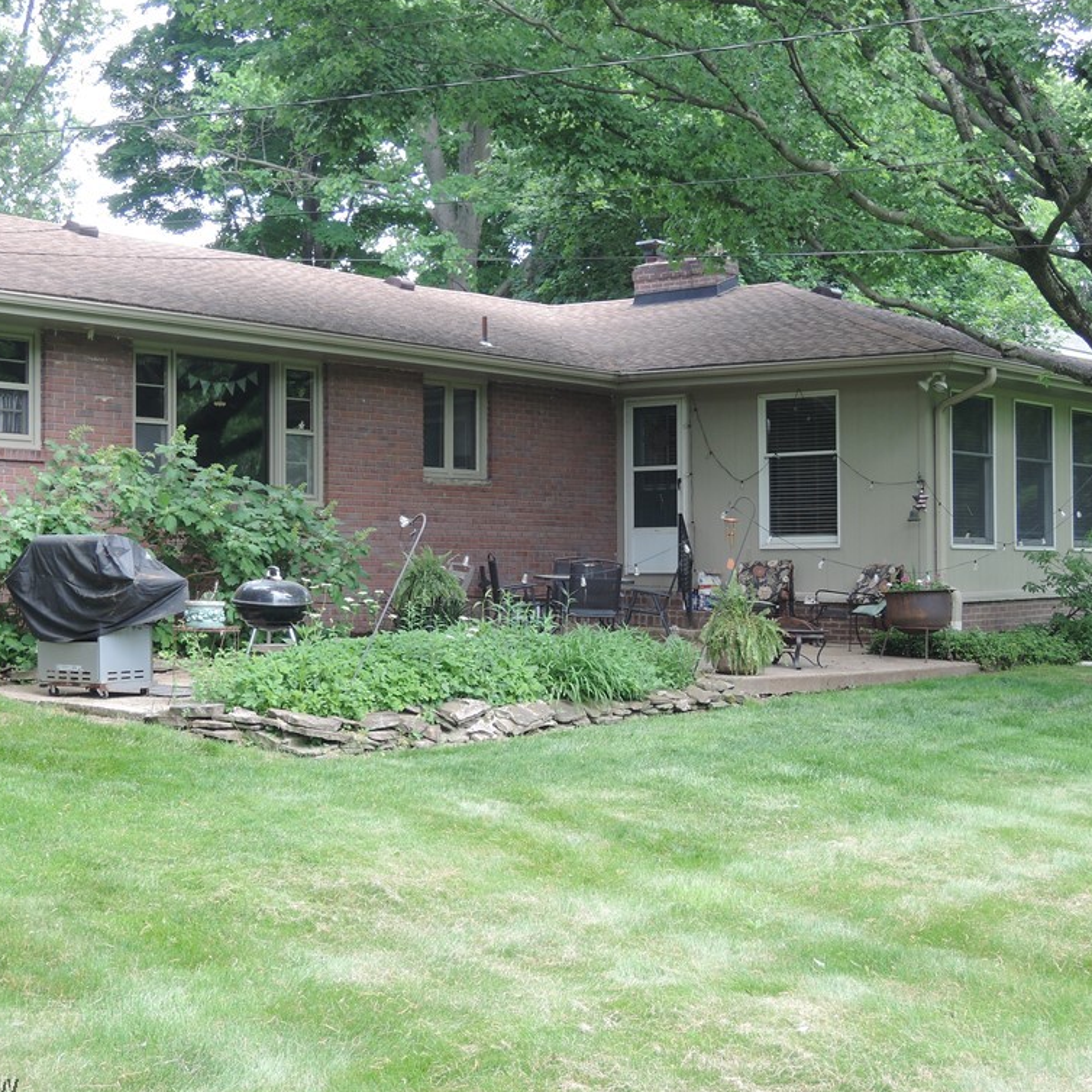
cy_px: 550
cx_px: 608
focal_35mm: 60
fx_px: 2141
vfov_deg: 28.6
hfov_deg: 28.6
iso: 110
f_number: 4
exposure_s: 1/60
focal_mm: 10.7
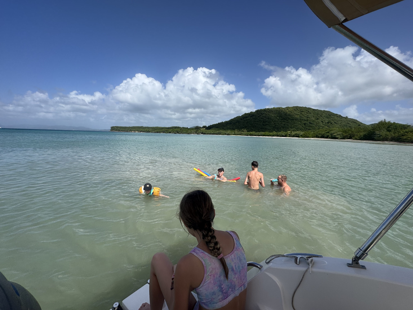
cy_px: 155
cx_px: 206
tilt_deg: -6.6
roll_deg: -2.1
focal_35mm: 14
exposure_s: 1/2985
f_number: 2.2
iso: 50
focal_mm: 2.22
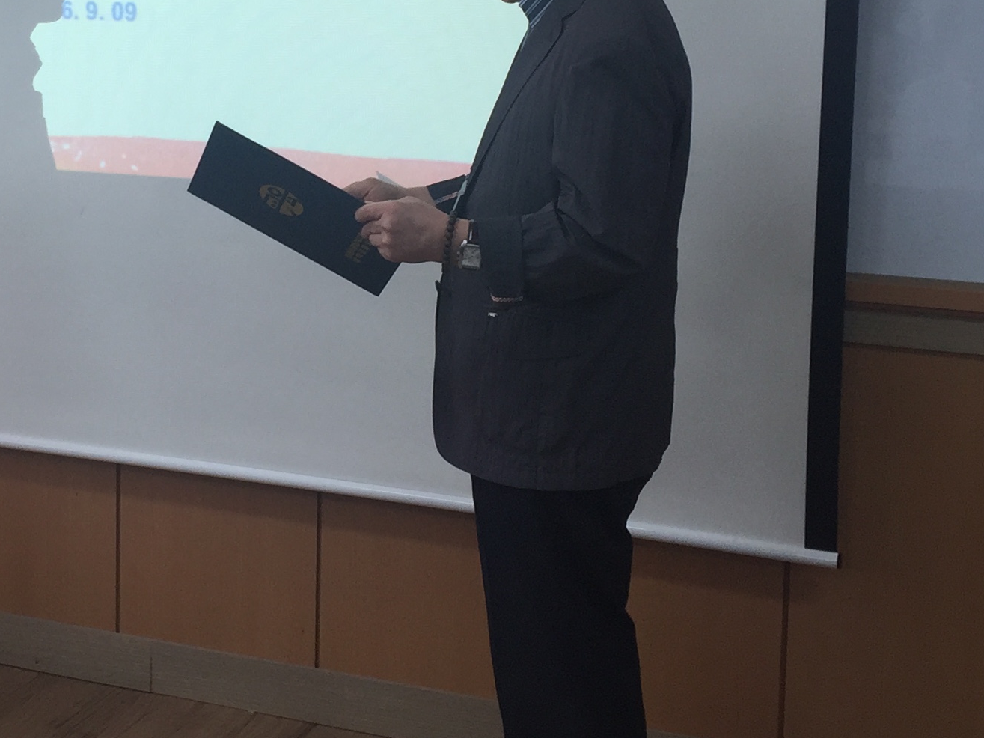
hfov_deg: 26.5
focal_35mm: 72
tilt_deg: -8.2
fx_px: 2046
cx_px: 189
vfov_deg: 20.2
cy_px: 159
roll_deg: -1.3
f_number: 2.2
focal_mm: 4.15
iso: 32
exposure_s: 1/60
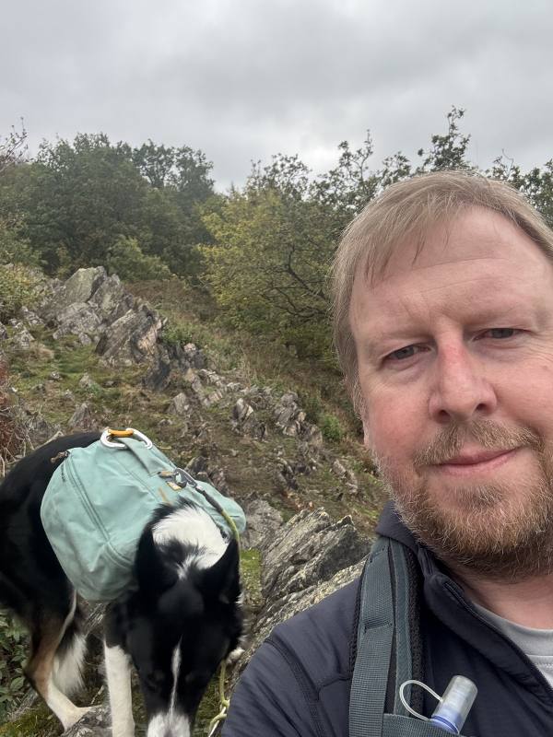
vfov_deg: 60.0
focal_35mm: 30
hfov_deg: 46.8
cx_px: 276
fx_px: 639
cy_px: 368
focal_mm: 2.69
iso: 32
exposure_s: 1/165
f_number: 1.9
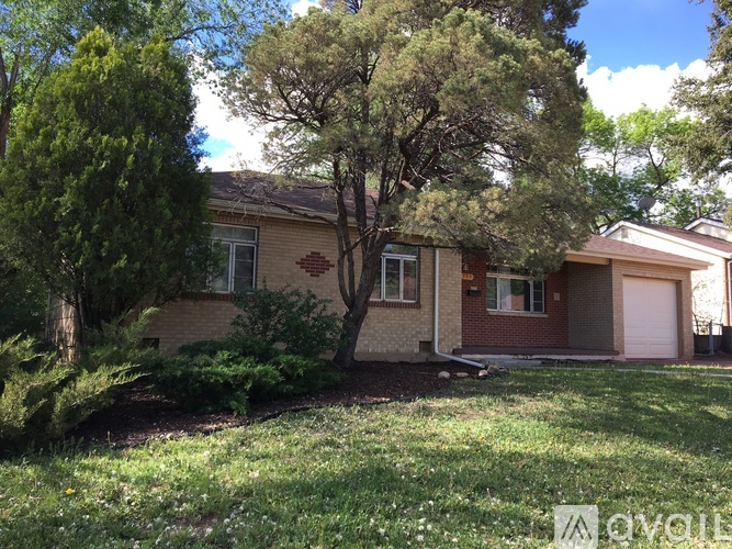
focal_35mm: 29
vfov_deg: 48.2
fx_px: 613
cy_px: 274
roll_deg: -1.3
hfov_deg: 61.7
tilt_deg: +5.5
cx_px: 366
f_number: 2.2
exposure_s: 1/319
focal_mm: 4.15
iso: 25
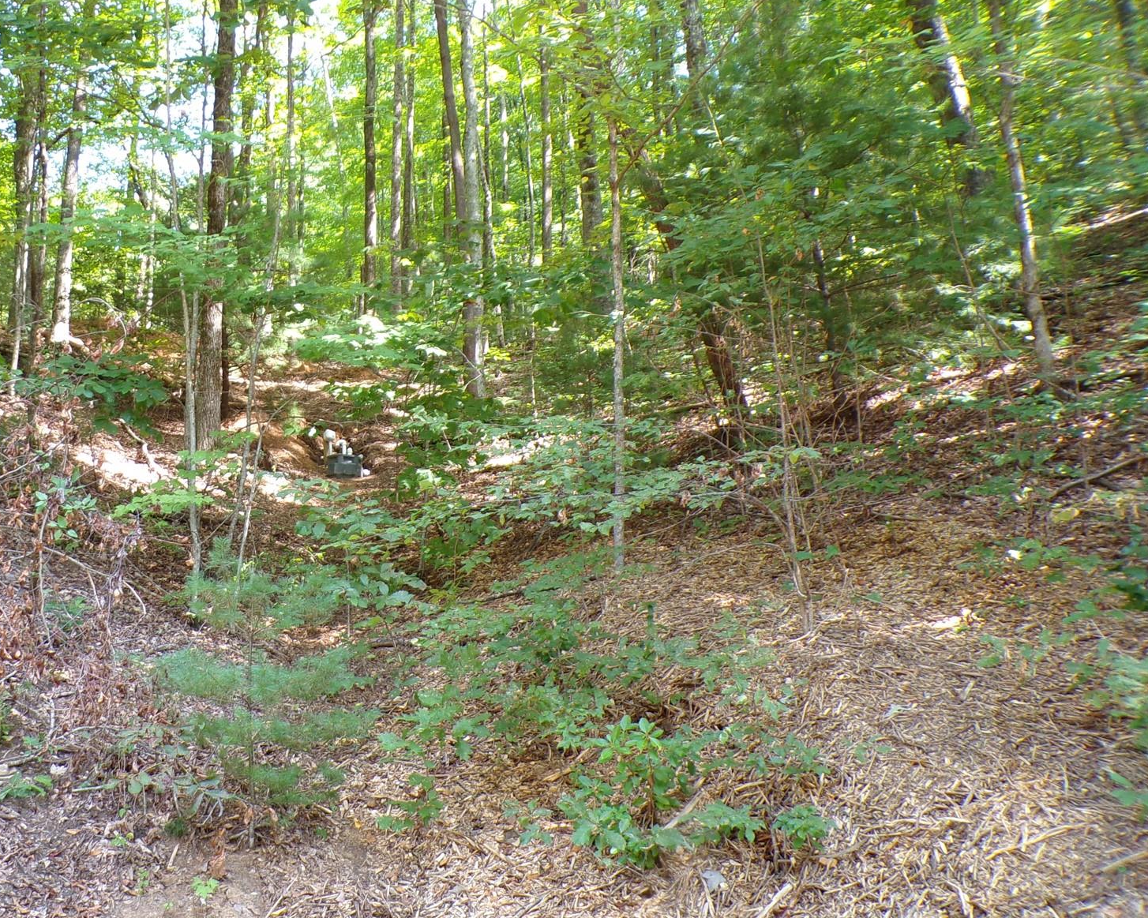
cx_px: 342
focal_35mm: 33
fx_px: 1121
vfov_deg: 44.5
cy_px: 463
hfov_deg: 52.7
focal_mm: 4.3
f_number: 3
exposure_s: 1/34
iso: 128
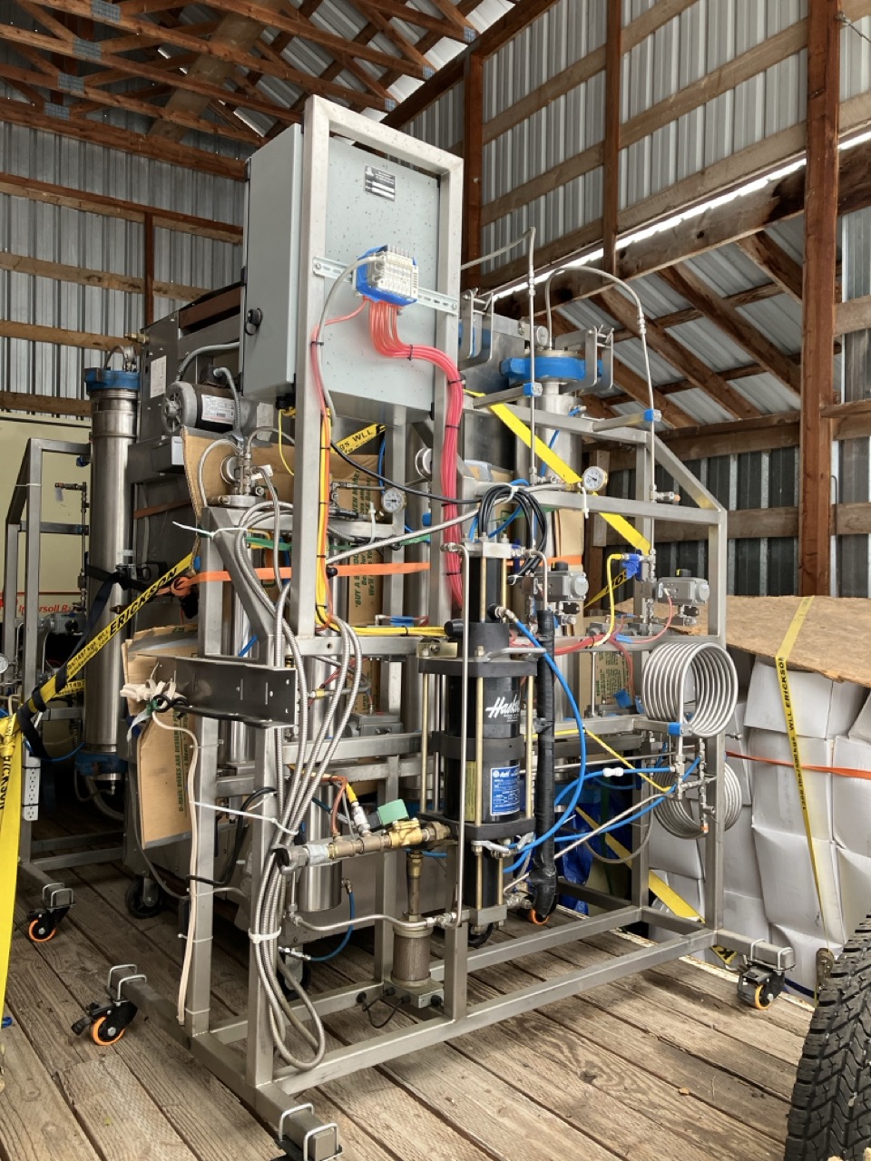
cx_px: 436
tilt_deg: +0.1
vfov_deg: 63.4
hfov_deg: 49.7
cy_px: 580
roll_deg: -1.9
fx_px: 939
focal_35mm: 28
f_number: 1.8
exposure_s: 1/121
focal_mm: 3.99
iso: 80
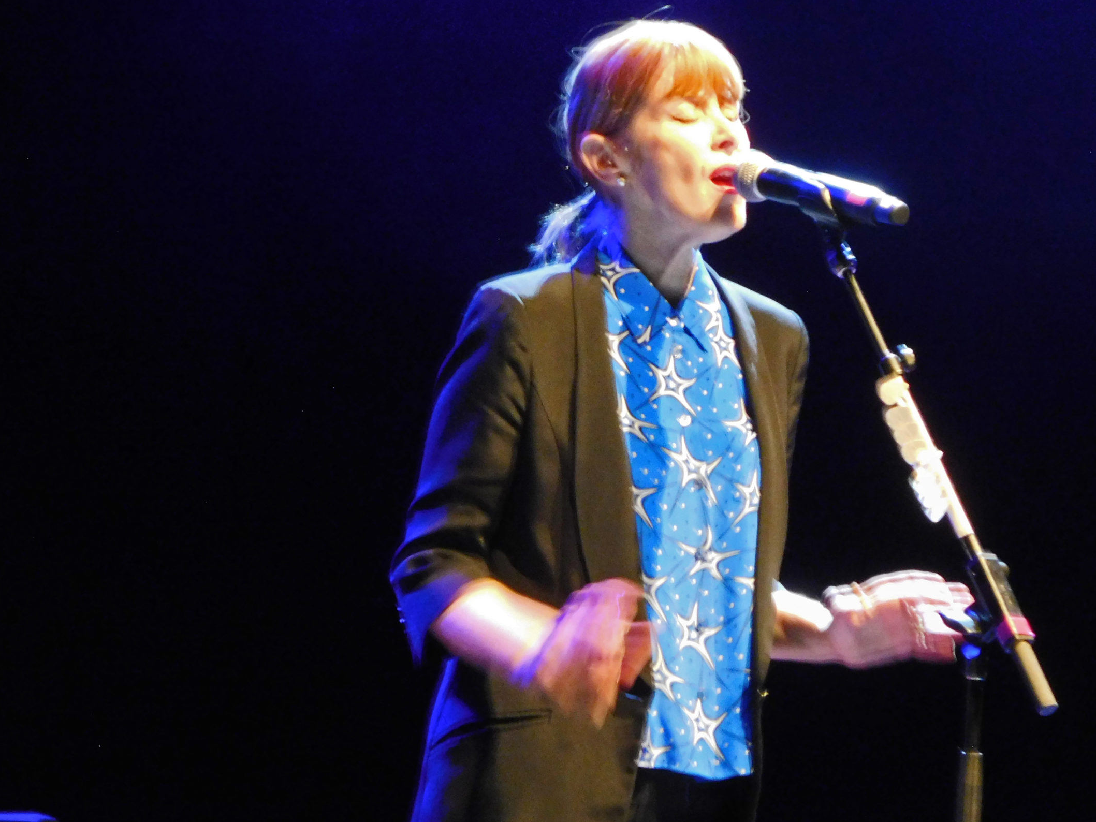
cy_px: 343
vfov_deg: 3.8
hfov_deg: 5.1
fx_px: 12254
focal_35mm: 387
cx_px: 562
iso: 800
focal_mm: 57.1
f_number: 5.9
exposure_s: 1/4
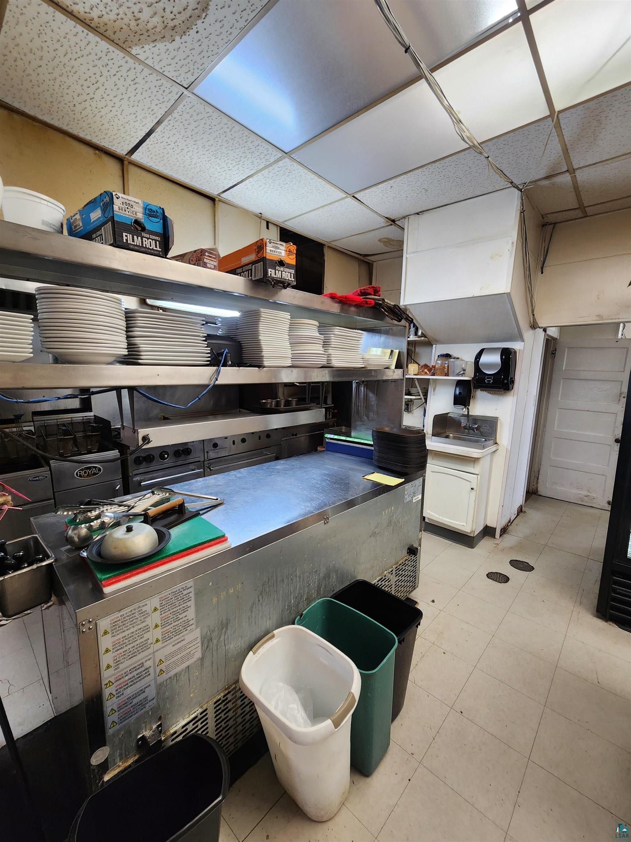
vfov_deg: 106.2
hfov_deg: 89.9
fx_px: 316
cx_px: 316
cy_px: 421
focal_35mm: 13
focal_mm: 2.2
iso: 200
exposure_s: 1/60
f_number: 2.2
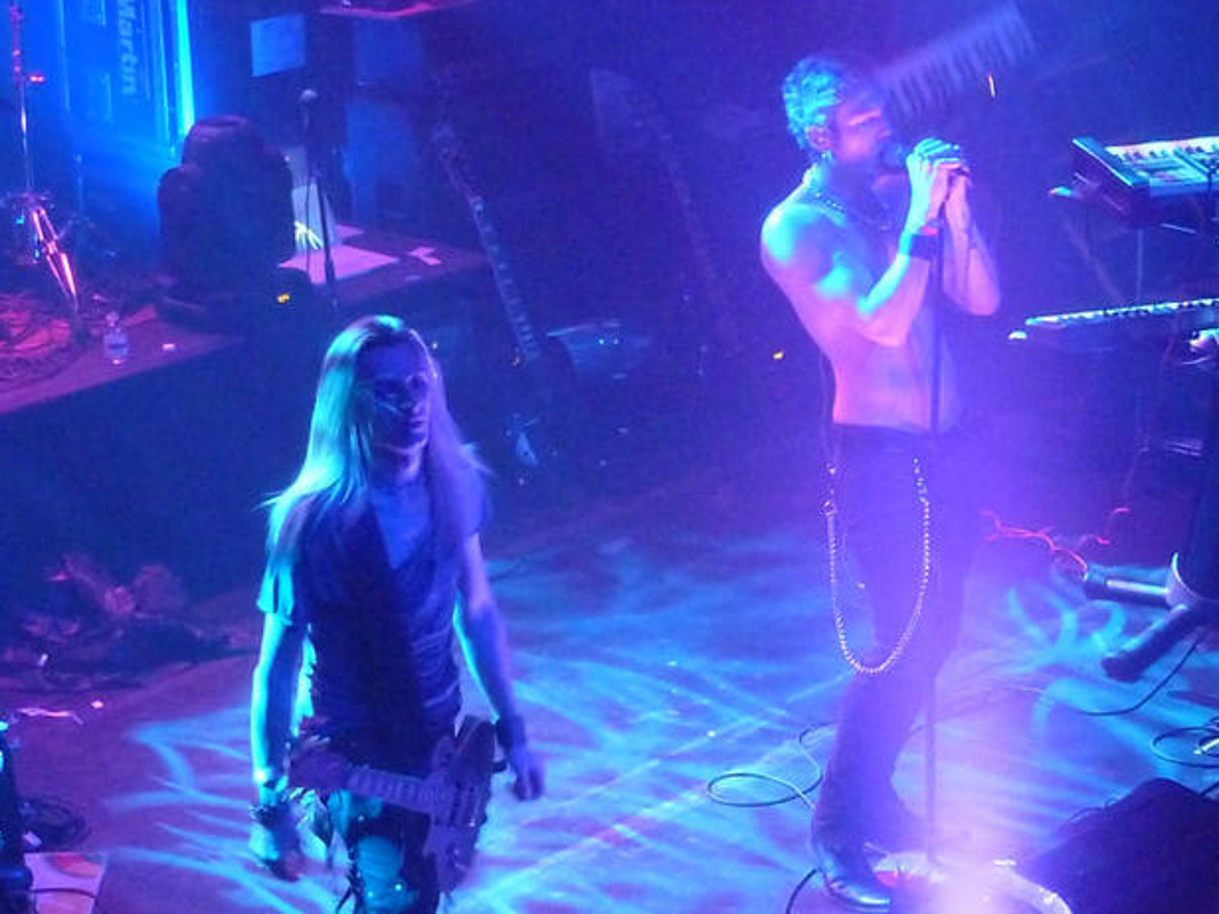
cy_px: 455
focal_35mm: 108
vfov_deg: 13.7
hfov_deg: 18.2
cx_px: 627
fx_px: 3803
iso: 3200
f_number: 5
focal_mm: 18.7
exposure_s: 1/10
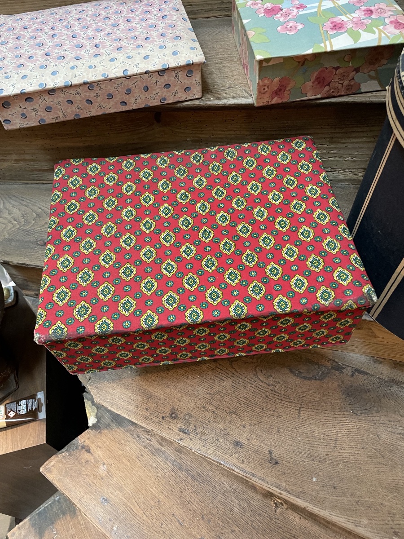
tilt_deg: -53.8
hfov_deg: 53.1
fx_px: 405
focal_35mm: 26
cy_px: 270
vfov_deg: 67.3
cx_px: 202
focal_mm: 4.2
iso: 320
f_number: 1.6
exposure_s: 1/50
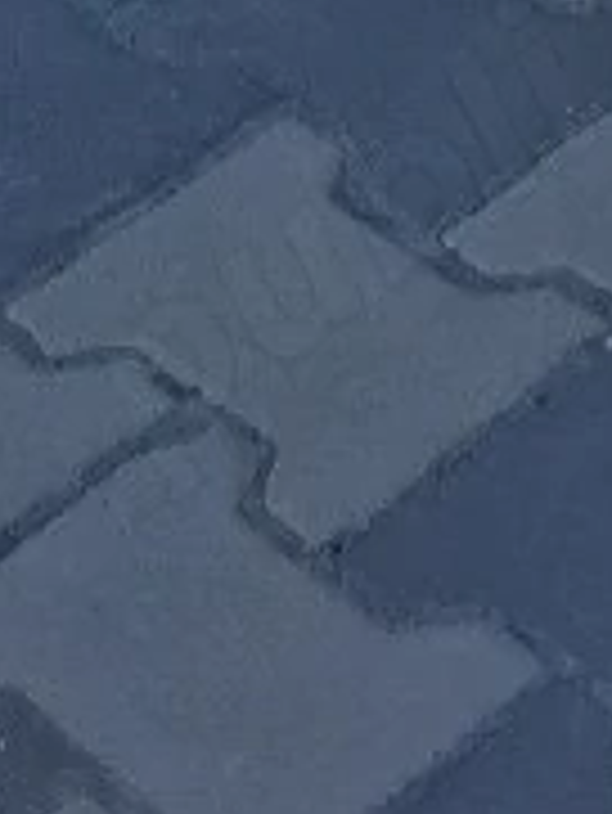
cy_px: -2080
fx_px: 3979
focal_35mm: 169
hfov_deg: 8.6
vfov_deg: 8.4
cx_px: 873
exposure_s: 1/833
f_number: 1.8
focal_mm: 5.54
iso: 50
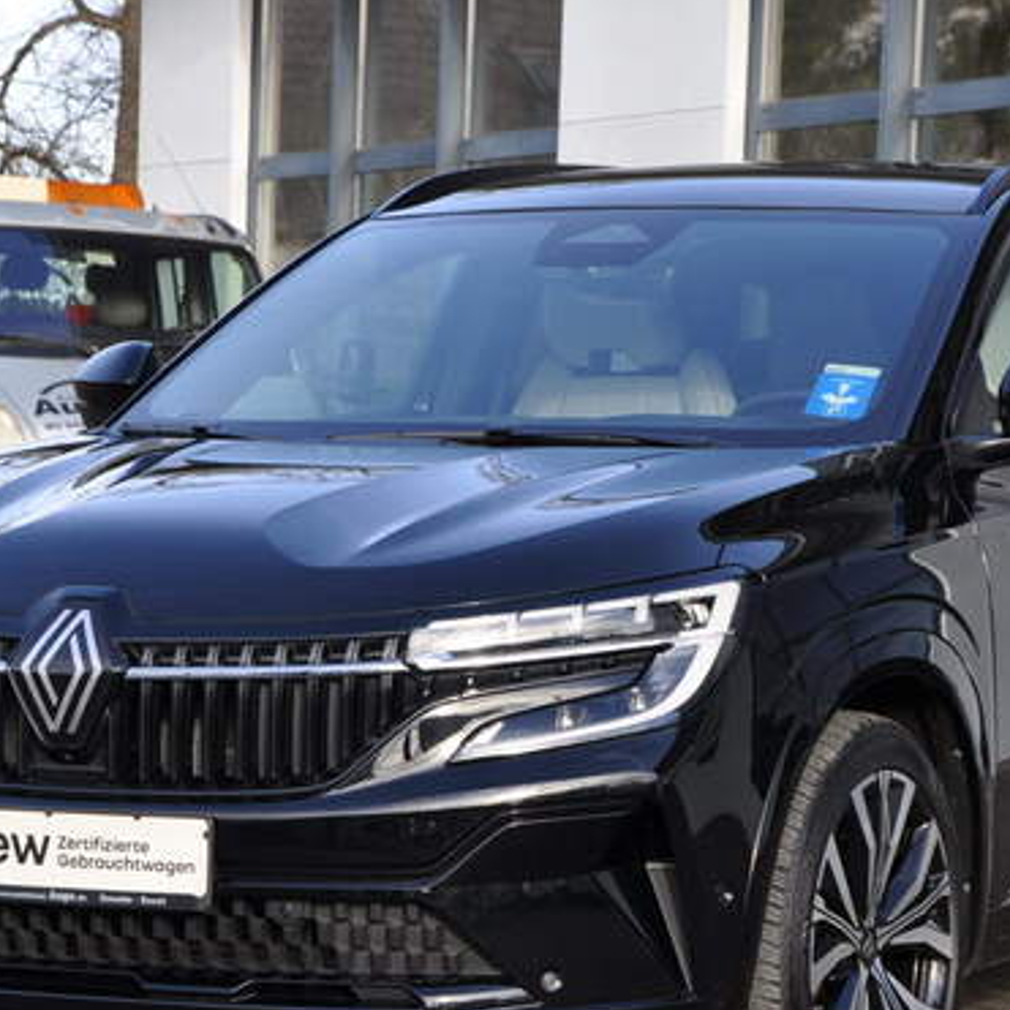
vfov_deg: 12.2
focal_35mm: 143
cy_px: 637
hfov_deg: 12.2
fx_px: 4720
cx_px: 588
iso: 200
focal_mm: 52
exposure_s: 1/200
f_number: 7.1
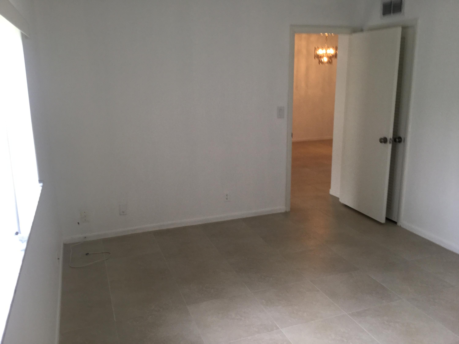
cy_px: 172
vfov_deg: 45.4
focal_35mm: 31
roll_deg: +0.3
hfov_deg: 58.4
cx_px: 230
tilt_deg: -12.9
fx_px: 411
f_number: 2.4
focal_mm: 3.3
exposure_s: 1/30
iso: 50
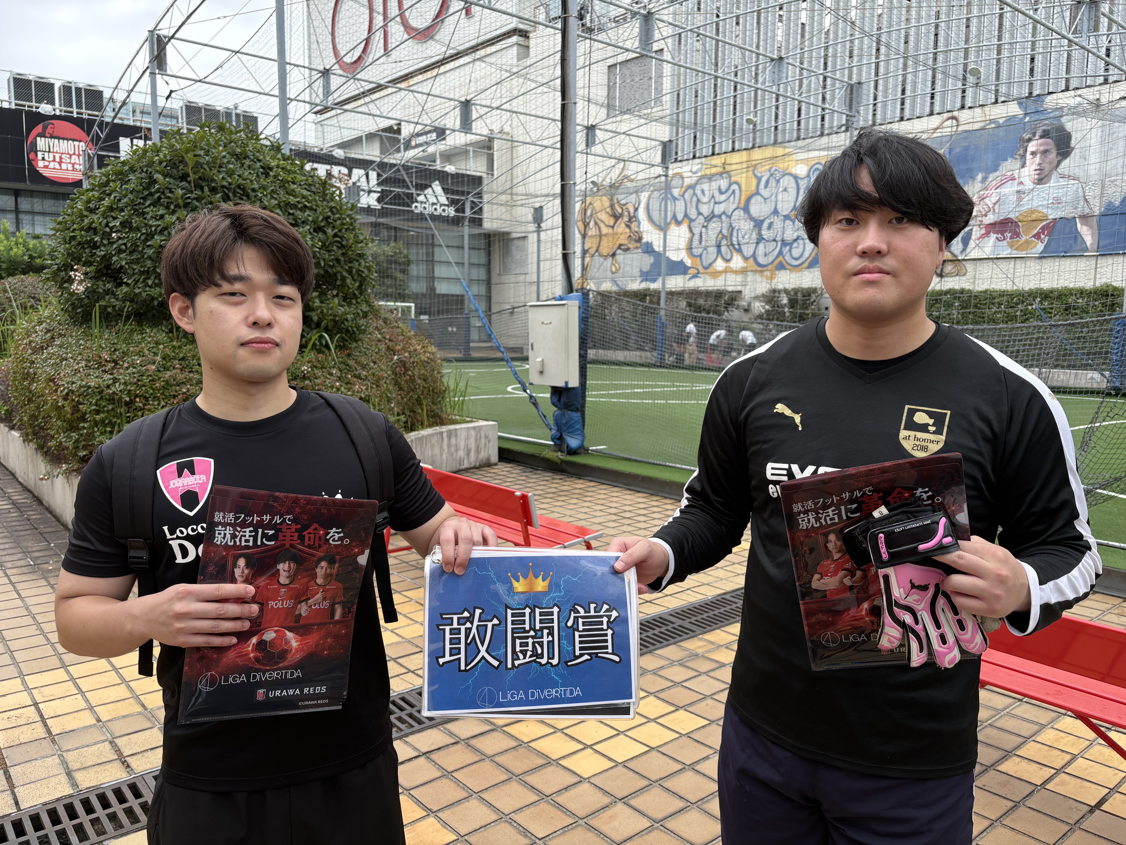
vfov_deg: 53.1
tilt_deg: -6.6
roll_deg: +0.1
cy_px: 422
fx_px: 846
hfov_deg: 67.3
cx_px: 563
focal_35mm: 26
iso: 50
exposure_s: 1/895
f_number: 1.6
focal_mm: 5.96
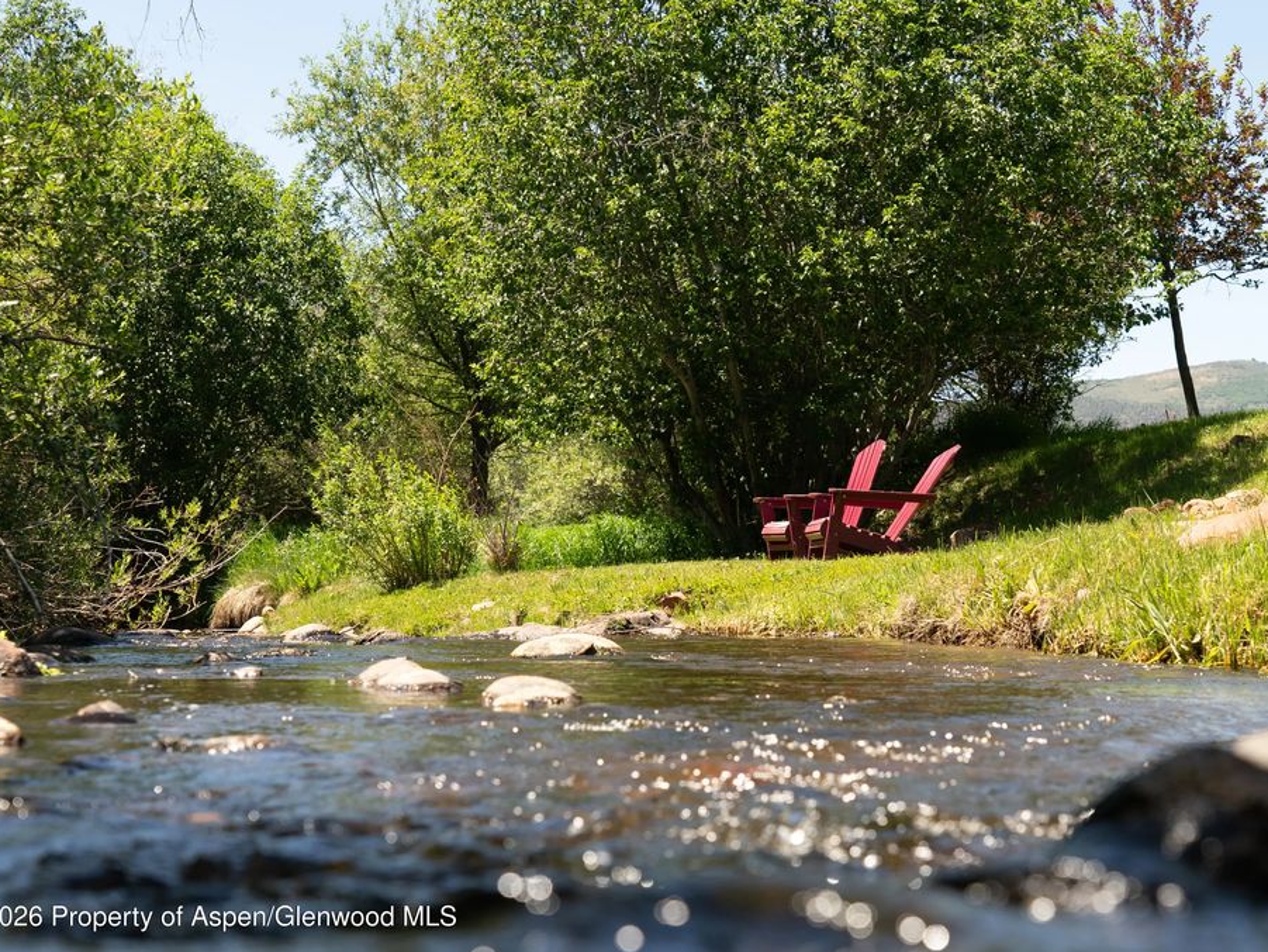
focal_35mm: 70
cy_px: 479
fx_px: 2564
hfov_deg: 27.8
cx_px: 681
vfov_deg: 21.0
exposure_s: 1/320
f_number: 7.1
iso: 640
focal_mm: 64
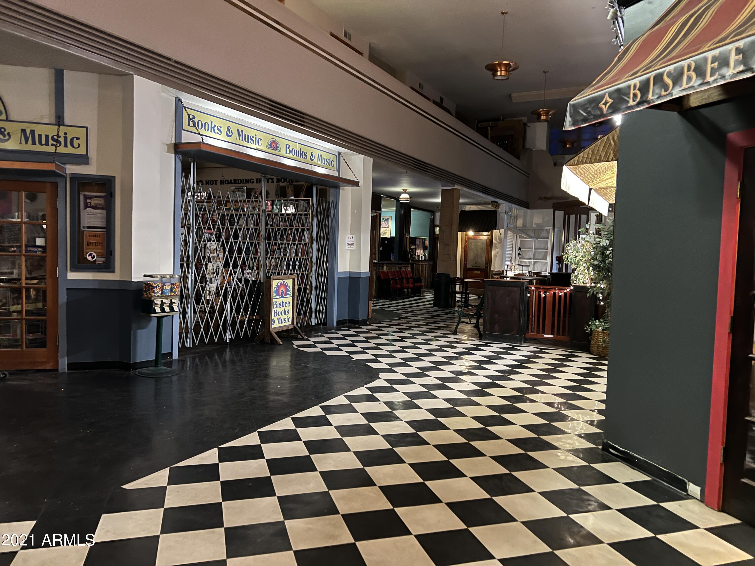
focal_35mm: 26
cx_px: 378
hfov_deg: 67.3
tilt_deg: -1.2
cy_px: 283
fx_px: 567
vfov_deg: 53.1
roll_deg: -1.4
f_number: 1.5
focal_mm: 5.7
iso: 640
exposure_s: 1/40
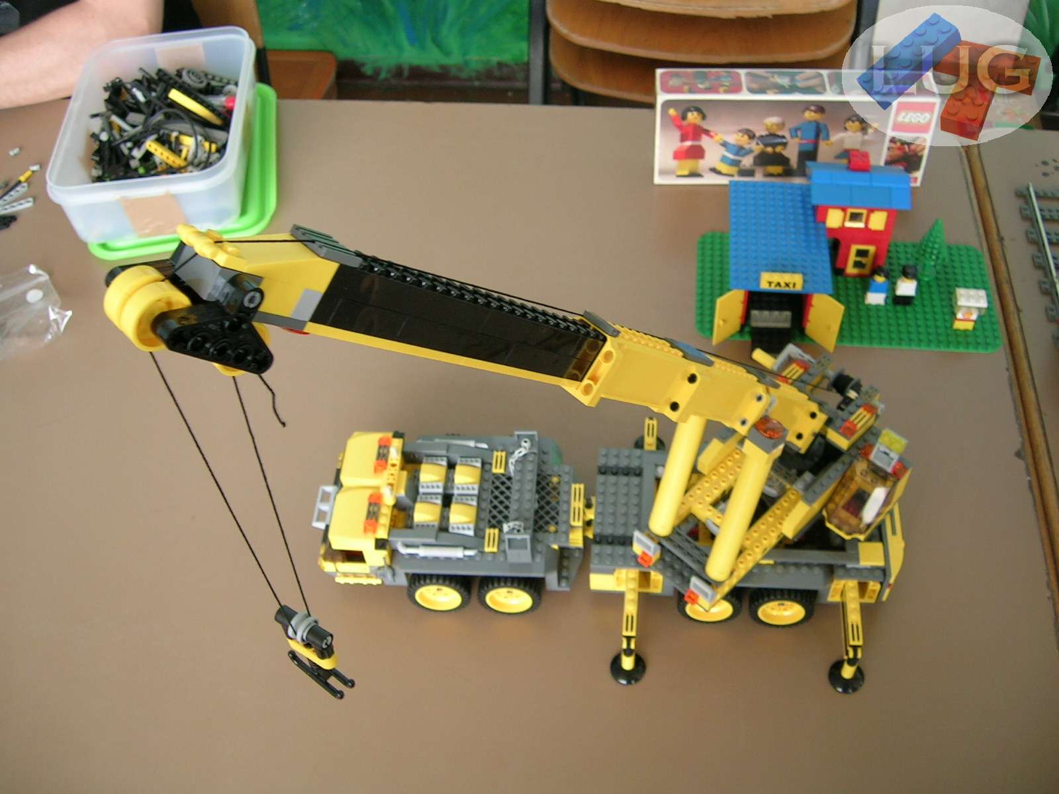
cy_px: 397
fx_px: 1071
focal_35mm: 35
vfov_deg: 40.7
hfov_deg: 52.6
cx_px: 530
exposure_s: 1/21.1
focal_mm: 5.4
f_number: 2.8
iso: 50
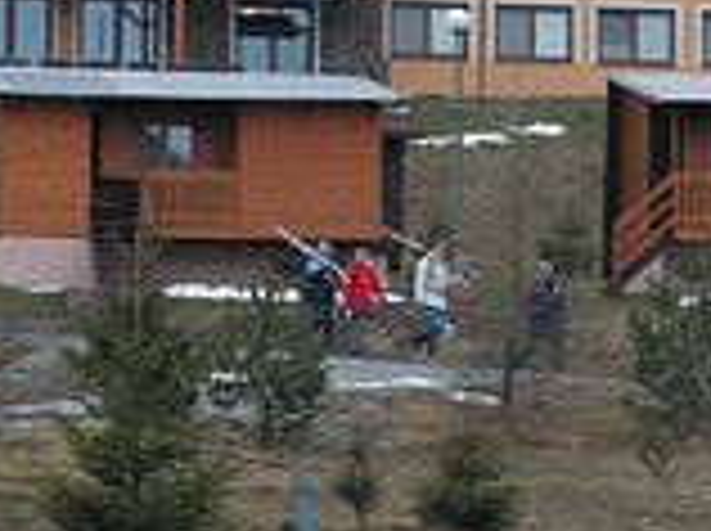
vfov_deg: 4.8
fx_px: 6317
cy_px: 11
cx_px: 180
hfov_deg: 6.4
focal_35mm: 308
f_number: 3.4
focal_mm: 18.1
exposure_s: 1/125
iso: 50
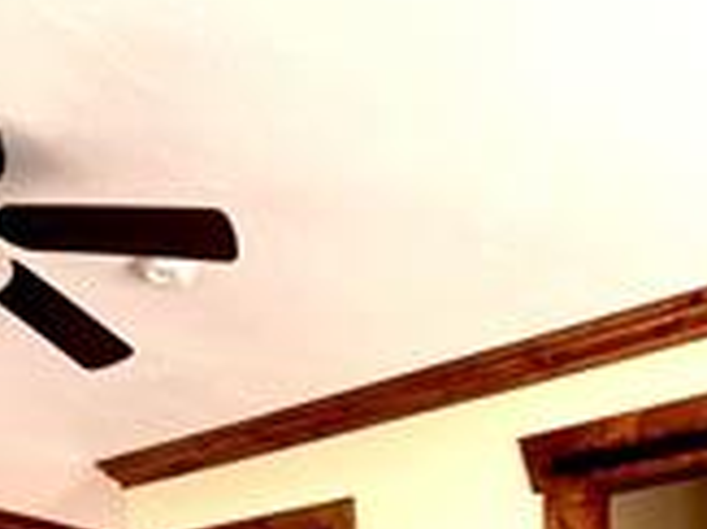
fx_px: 1041
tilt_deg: -2.4
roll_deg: +1.5
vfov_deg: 22.4
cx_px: 343
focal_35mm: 51
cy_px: 833
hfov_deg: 37.5
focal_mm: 1.57
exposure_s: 1/90
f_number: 1.8
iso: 250
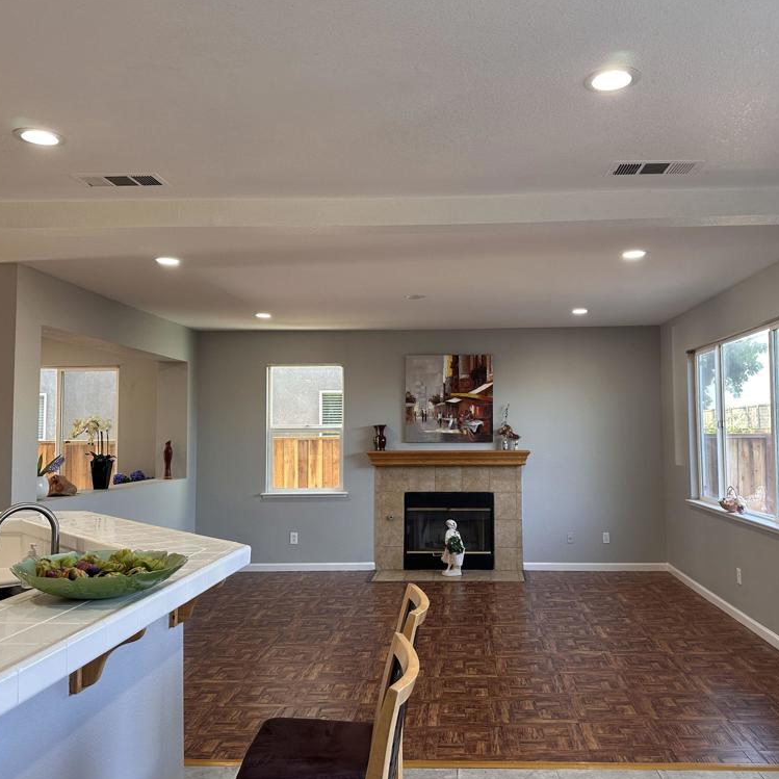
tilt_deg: +3.6
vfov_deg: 55.6
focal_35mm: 29
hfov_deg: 55.5
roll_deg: +0.1
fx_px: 738
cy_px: 393
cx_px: 435
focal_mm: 6.86
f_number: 1.78
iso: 125
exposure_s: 1/120
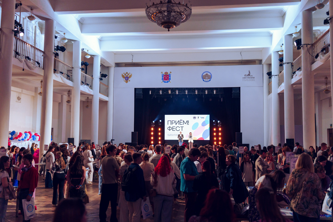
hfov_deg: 54.4
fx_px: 324
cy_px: 111
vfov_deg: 37.9
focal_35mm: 35
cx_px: 166
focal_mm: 35
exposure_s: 1/250
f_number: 2
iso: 640
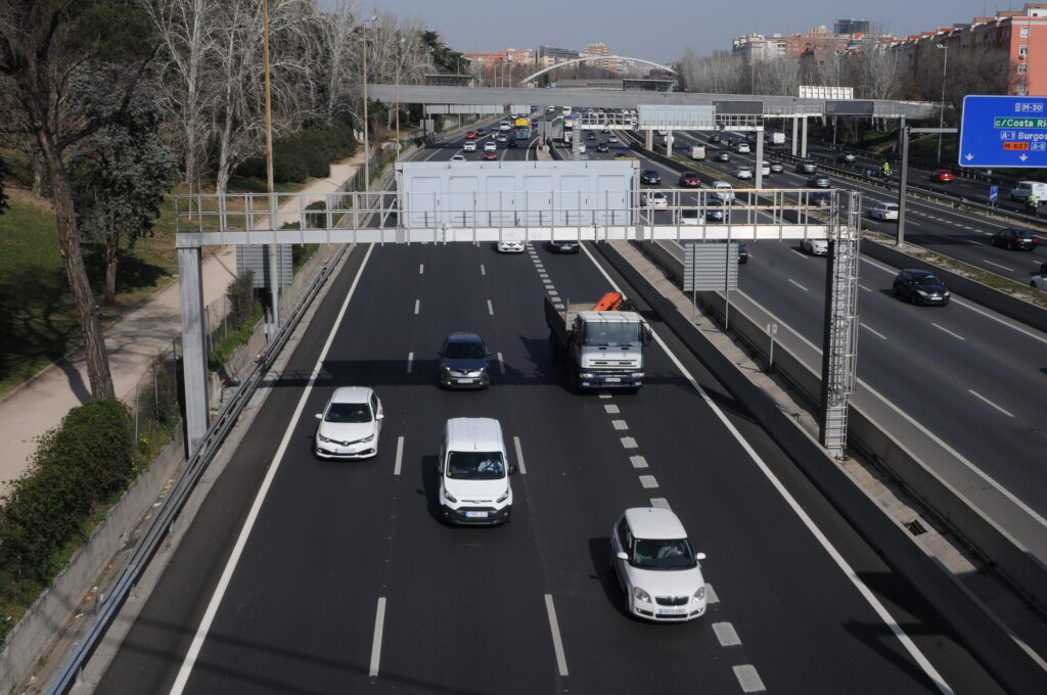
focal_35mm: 42
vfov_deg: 31.8
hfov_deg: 46.5
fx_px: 1220
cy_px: 348
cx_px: 524
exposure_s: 1/200
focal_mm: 28
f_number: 16
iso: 200
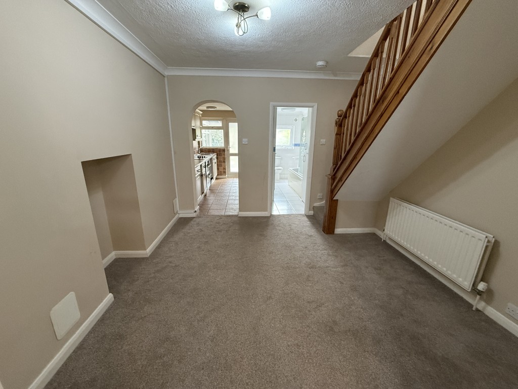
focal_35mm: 14
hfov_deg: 102.1
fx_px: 209
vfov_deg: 85.7
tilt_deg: -15.3
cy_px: 194
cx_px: 259
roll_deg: -0.8
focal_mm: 2.22
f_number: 2.2
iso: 500
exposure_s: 1/100
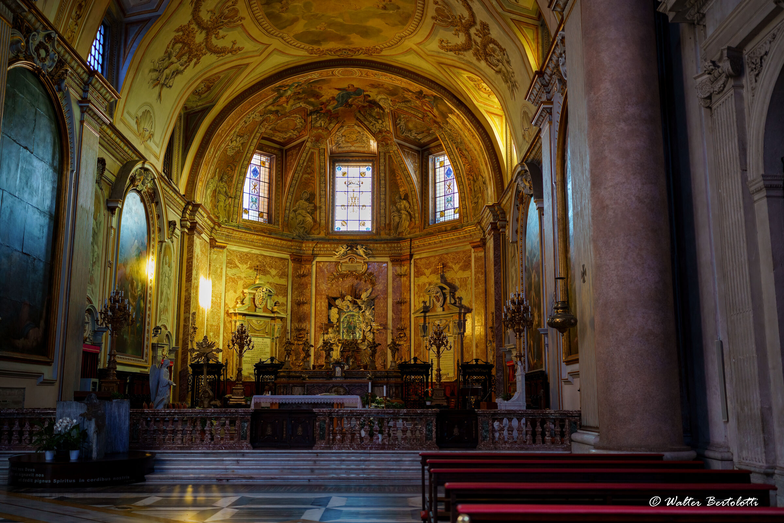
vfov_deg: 37.9
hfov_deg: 54.4
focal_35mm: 35
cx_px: 392
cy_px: 262
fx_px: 762
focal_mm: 35
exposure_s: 1/160
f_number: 1.4
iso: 640
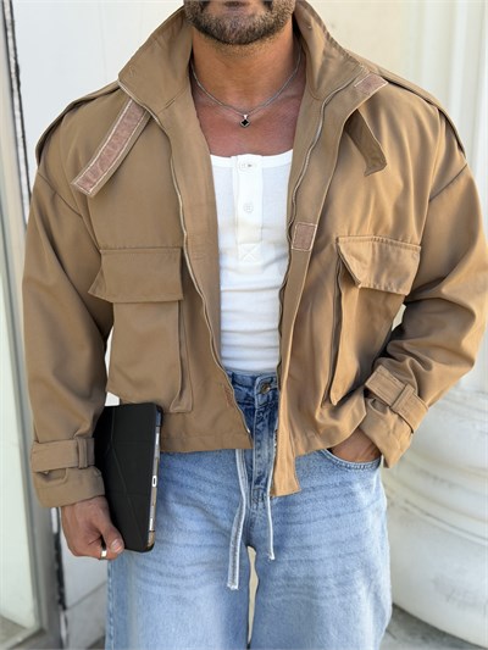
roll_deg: +0.4
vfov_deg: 39.6
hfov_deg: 30.3
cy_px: 325
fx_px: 902
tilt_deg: -18.9
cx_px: 244
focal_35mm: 48
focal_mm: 6.76
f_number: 1.78
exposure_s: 1/687
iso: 64
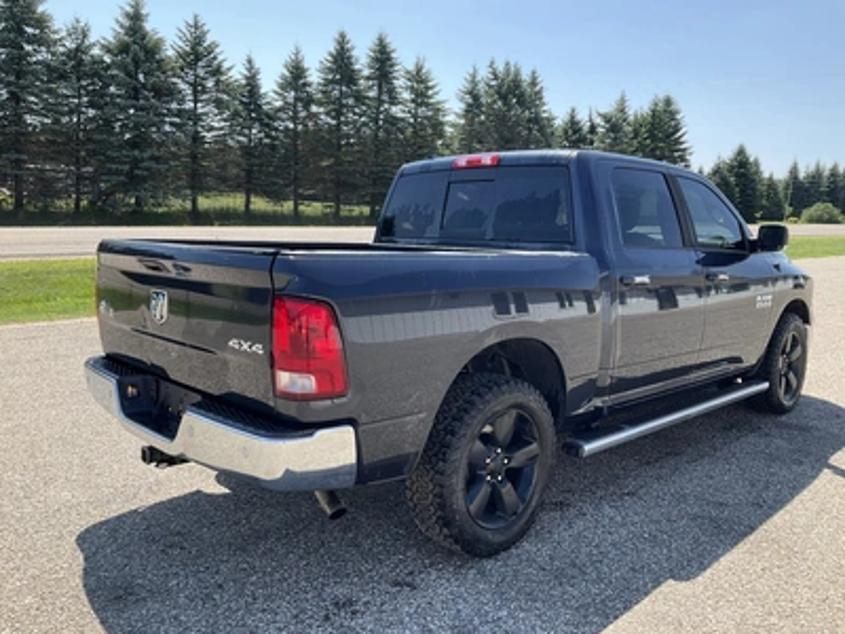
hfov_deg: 61.7
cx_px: 422
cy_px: 317
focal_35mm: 29
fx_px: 708
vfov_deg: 48.2
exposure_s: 1/657
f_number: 1.8
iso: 25
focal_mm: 3
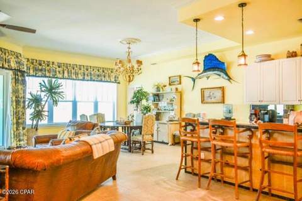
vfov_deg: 47.9
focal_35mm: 27
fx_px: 226
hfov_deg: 67.4
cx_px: 151
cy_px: 100
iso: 400
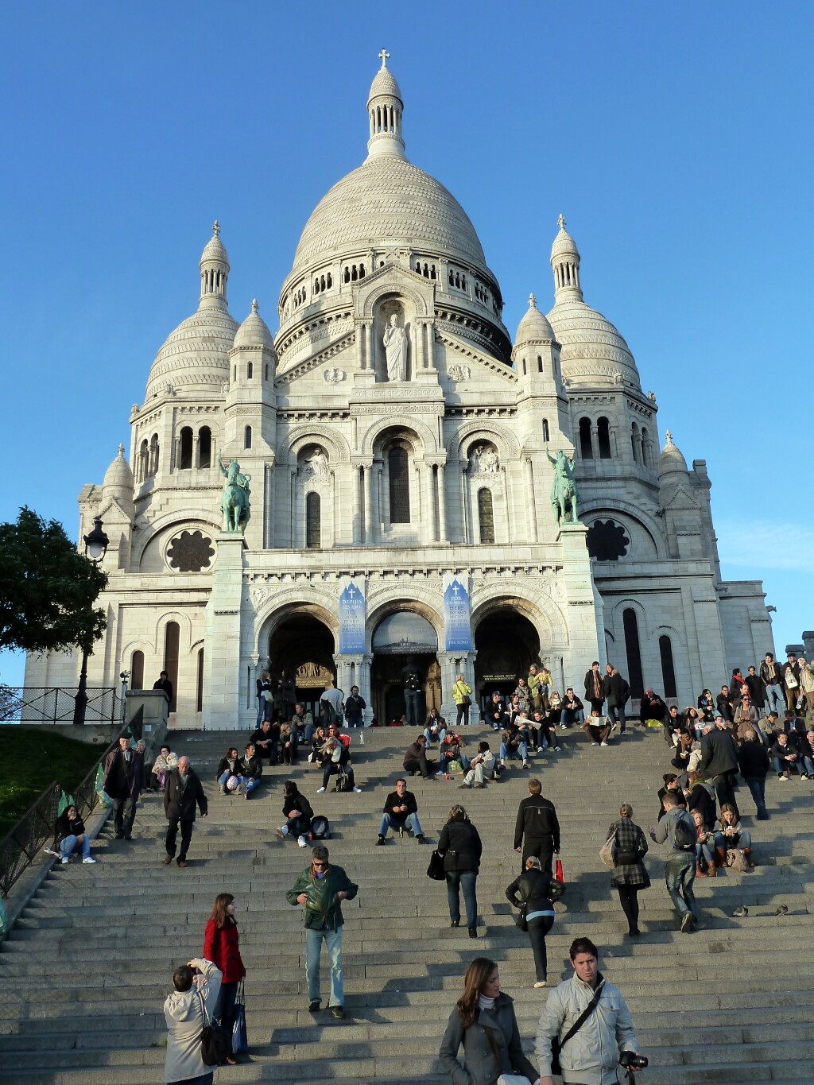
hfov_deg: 40.7
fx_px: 1097
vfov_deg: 52.6
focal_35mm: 35
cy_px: 542
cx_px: 407
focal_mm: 5.7
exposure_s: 1/200
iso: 125
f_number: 4
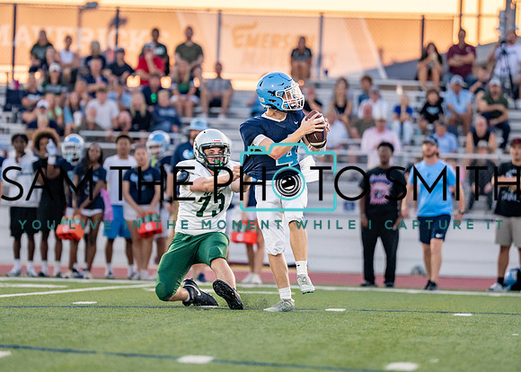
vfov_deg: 4.6
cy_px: 156
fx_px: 4629
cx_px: 243
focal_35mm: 313
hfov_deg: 6.4
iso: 1000
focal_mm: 200
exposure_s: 1/1250
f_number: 2.8
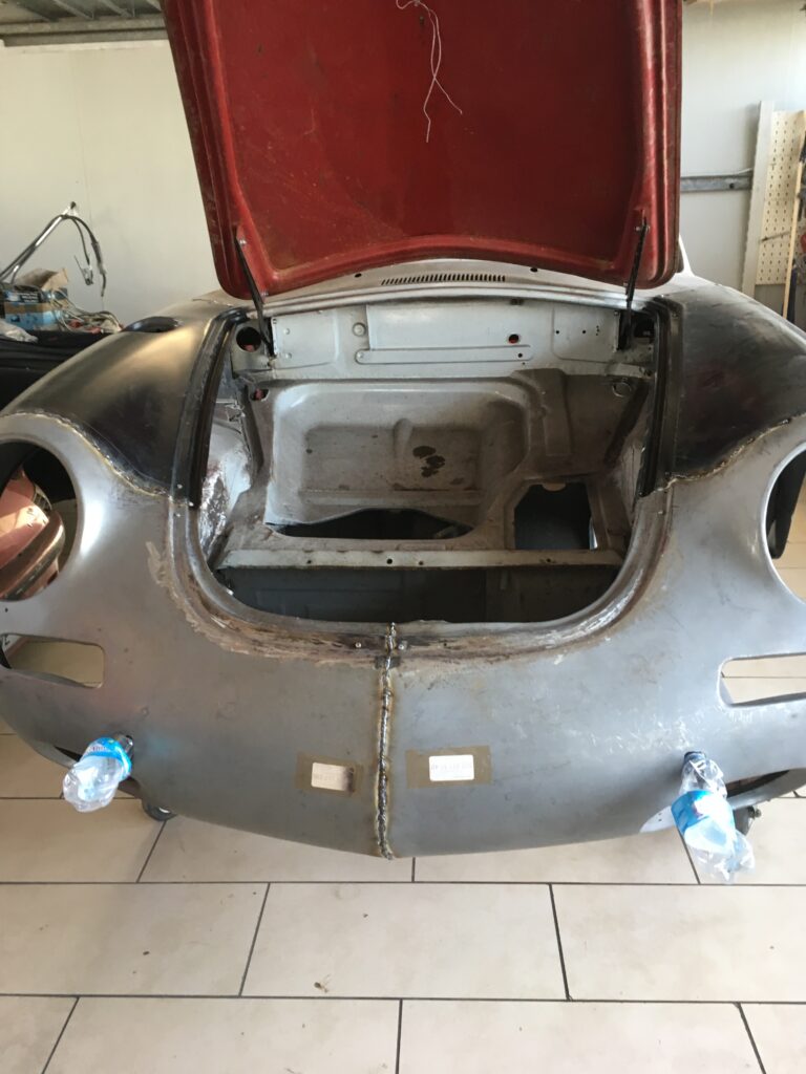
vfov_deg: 61.7
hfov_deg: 48.2
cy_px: 537
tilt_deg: -19.2
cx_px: 403
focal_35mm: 29
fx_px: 900
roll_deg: +2.6
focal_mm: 4.15
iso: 100
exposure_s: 1/33
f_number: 2.2
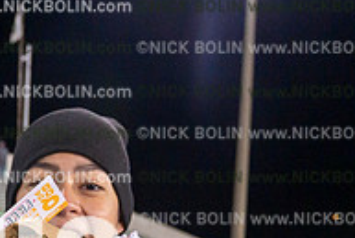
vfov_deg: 17.8
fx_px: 711
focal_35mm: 72
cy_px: 304
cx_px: -11
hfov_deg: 26.4
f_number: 4.5
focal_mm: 24
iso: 5000
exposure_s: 1/640
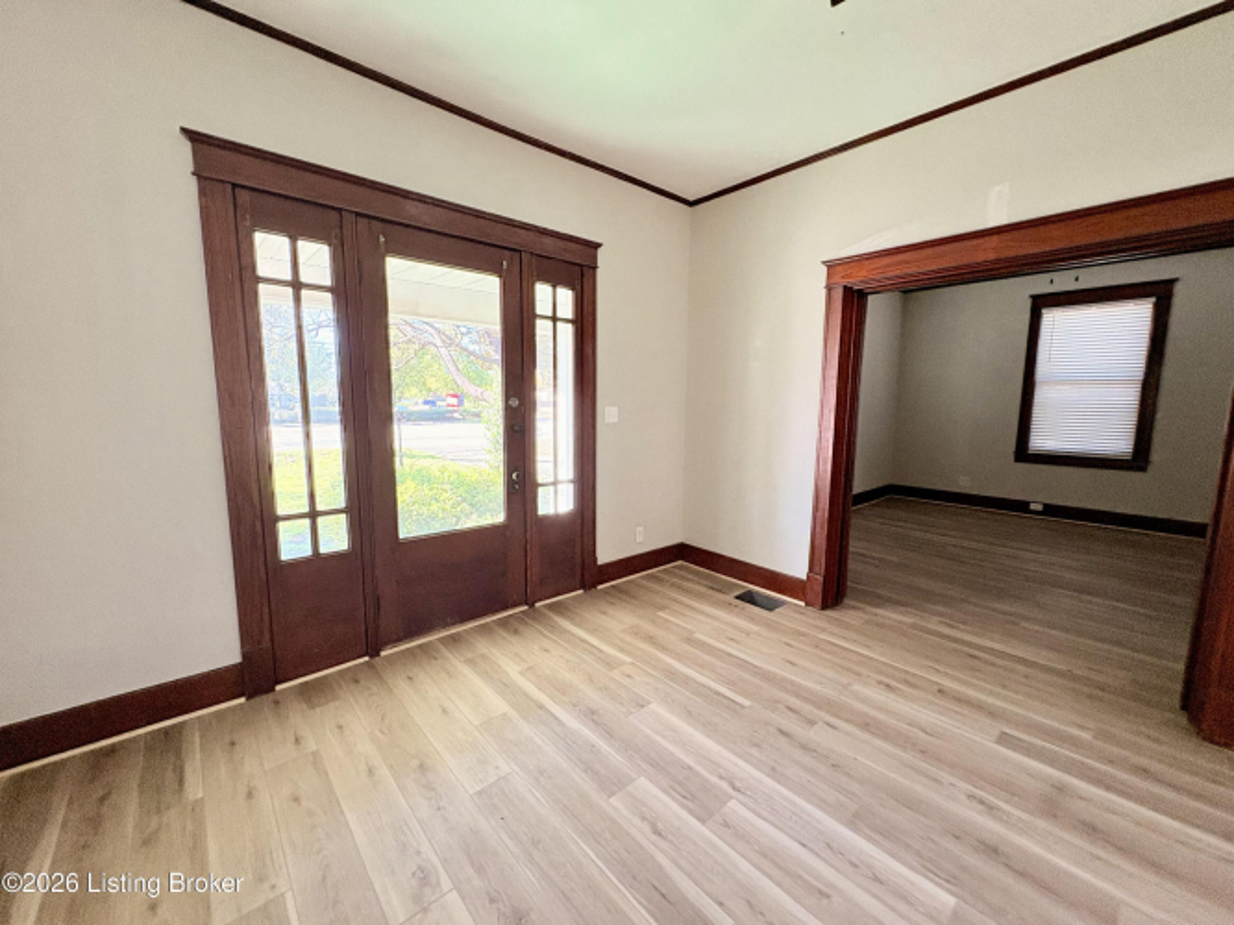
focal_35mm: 14
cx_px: 617
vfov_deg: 85.7
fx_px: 499
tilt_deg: -8.3
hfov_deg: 102.1
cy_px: 462
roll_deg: +1.9
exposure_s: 1/93
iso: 200
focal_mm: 2.22
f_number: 2.2
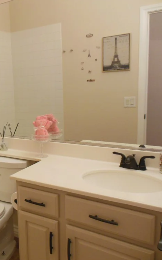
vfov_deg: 54.0
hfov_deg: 32.6
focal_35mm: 36
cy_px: 131
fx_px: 254
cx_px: 1
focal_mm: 4.5
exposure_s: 1/30
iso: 320
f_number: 3.2
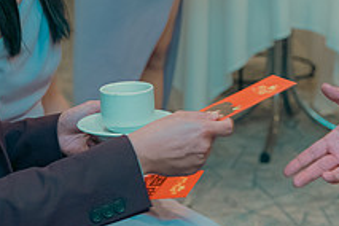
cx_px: 290
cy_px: 60
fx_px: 1205
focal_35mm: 128
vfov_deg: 10.7
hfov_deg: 15.9
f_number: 3.5
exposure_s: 1/160
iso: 2500
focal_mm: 47
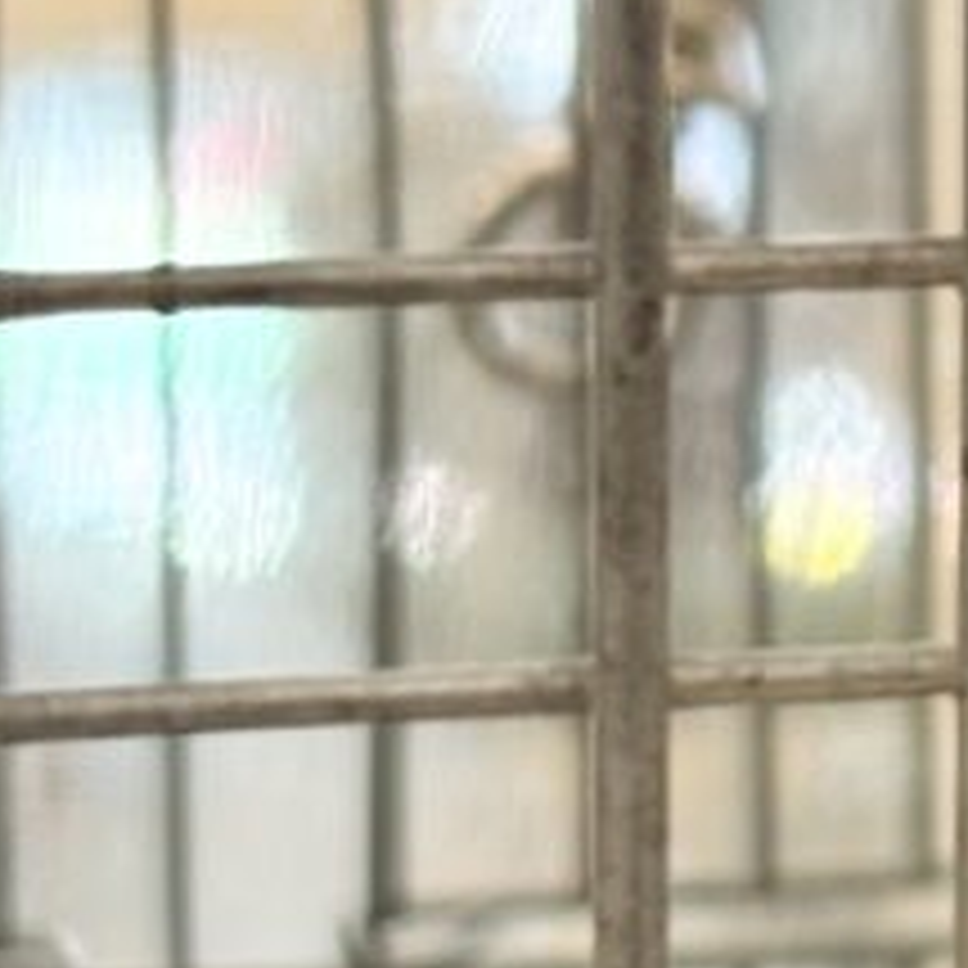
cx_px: 2170
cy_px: 59
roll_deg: -1.2
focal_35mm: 256
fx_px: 8099
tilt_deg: -8.5
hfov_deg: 6.6
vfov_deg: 6.8
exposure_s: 1/100
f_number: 1.6
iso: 80
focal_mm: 5.96
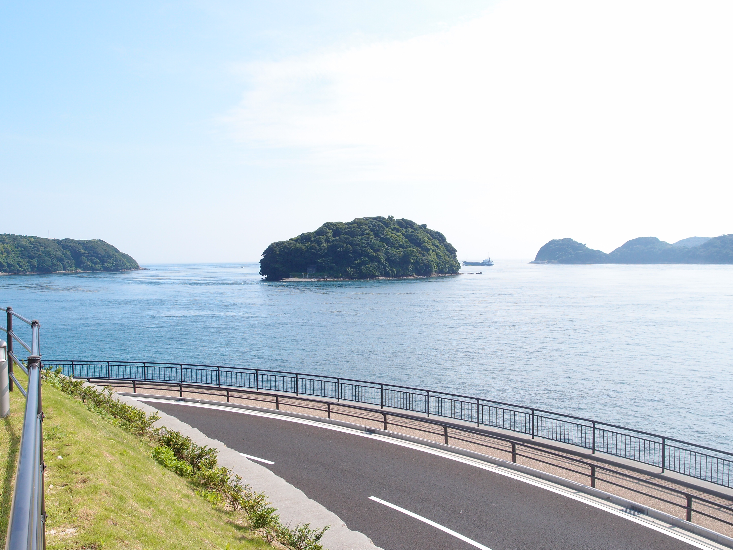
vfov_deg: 44.2
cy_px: 275
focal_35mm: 32
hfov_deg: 56.8
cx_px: 366
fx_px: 678
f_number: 3.5
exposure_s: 1/800
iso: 100
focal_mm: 6.87
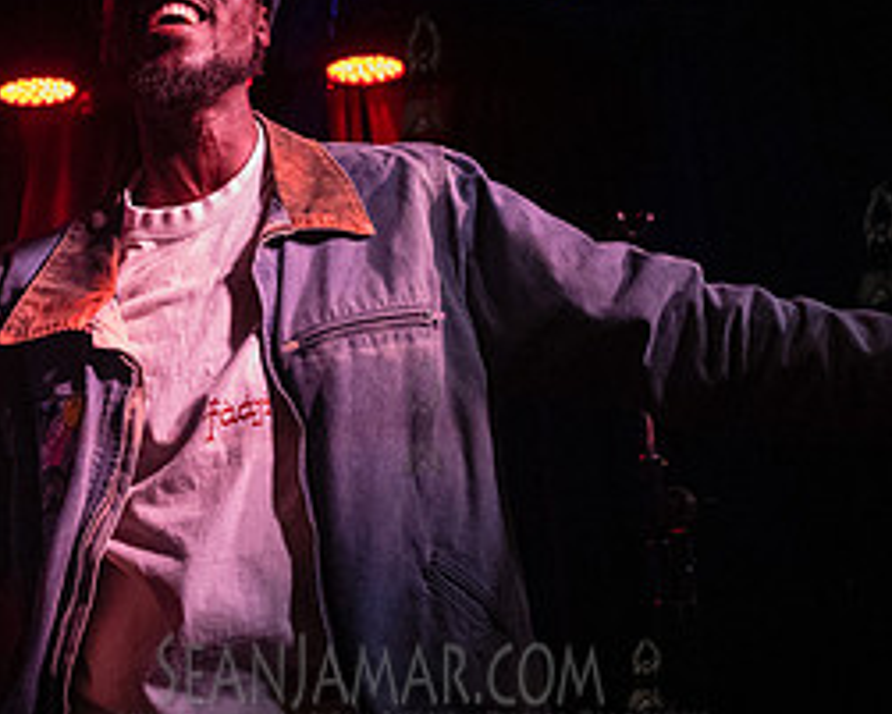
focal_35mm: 52
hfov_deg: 36.0
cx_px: 419
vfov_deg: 28.1
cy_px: 71
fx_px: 1373
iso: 12800
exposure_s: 1/250
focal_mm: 24
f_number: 3.5
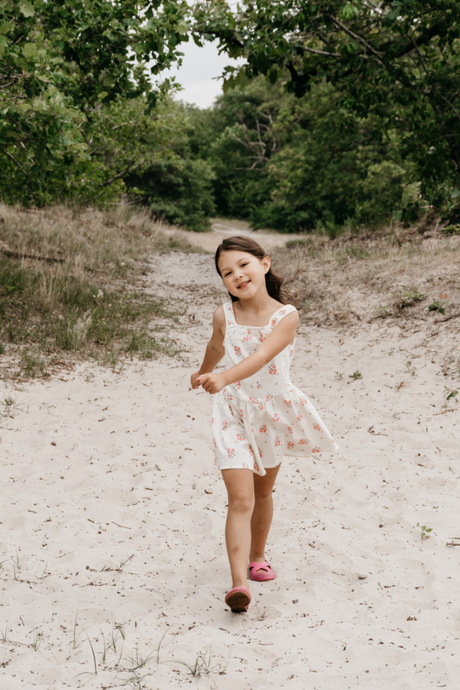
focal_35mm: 93
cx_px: 230
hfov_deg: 14.7
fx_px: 1782
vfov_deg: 21.9
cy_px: 345
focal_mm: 62
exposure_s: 1/350
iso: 200
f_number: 9.5
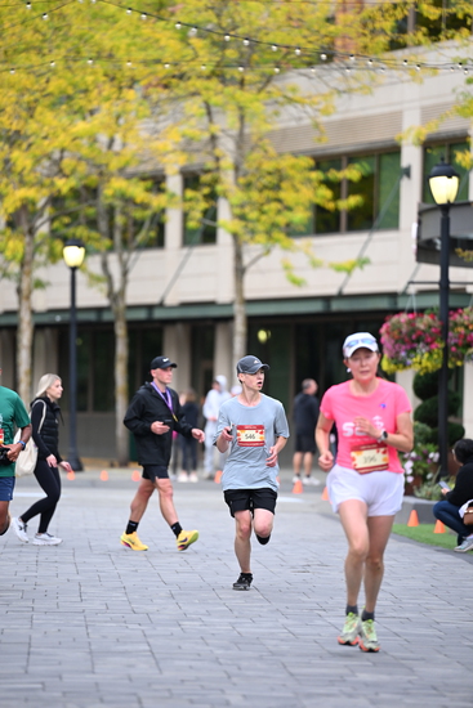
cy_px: 354
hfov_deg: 6.9
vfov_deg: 10.3
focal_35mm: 200
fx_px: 3939
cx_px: 236
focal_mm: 200
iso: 1000
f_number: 2.8
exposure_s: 1/1600
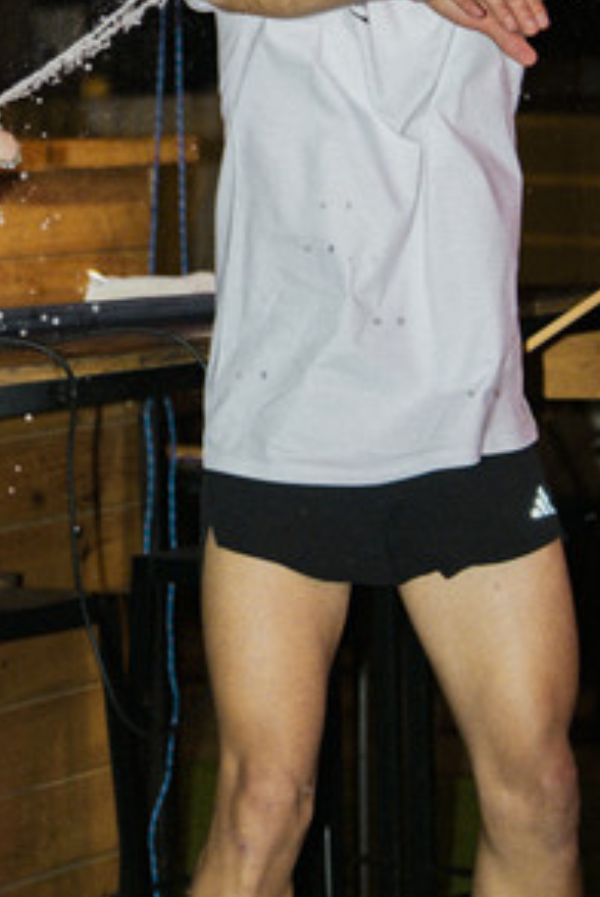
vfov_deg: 11.2
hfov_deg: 7.6
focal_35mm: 181
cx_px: 14
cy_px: -61
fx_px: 4514
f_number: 2.8
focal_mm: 55
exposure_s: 1/400
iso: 2000
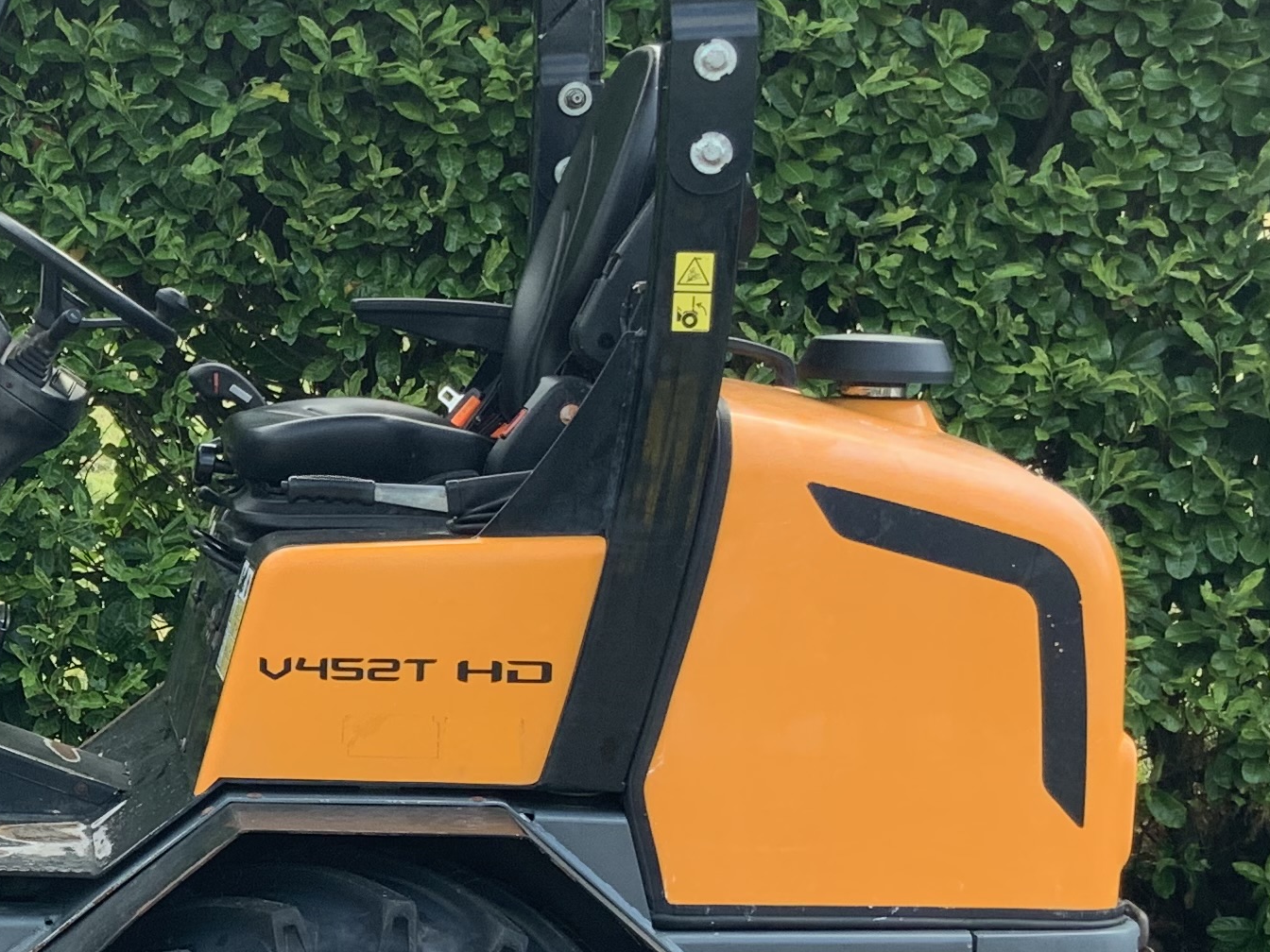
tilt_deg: -9.2
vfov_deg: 16.9
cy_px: 657
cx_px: -192
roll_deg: +0.6
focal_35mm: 87
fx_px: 3192
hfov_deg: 21.2
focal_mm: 3
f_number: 1.8
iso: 16
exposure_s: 1/190
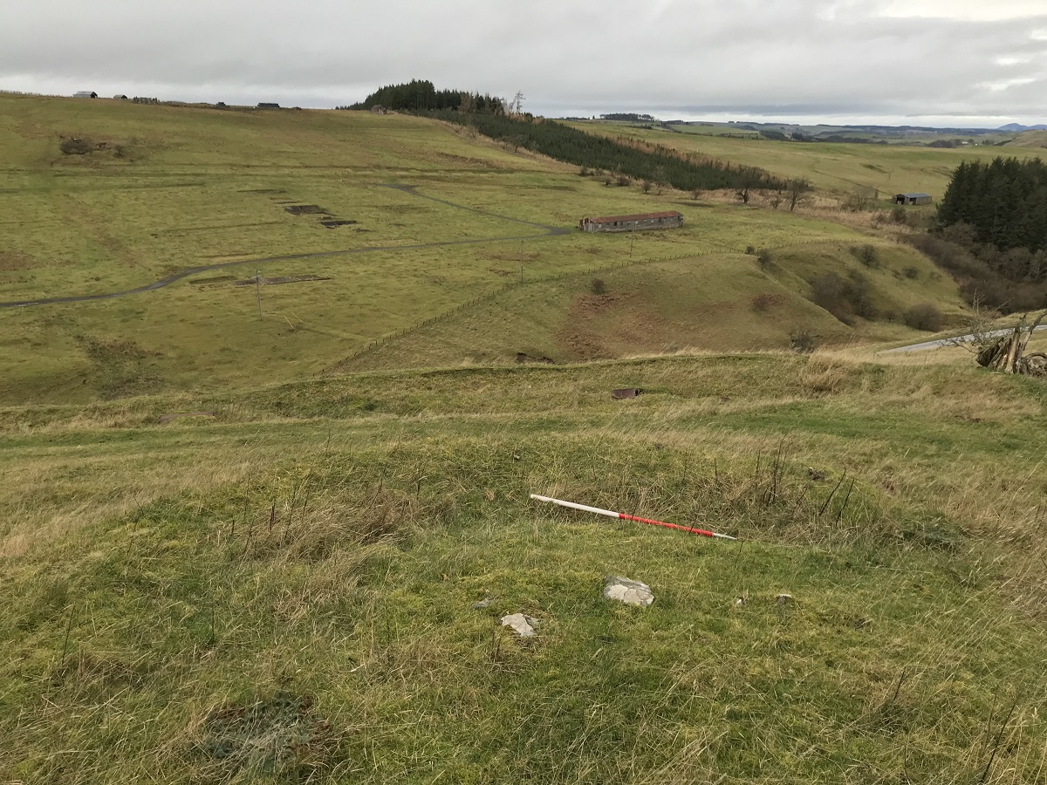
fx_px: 847
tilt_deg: -14.6
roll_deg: +0.0
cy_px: 392
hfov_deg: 63.4
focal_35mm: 28
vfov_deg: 49.7
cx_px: 524
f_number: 1.8
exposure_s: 1/100
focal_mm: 3.99
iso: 25
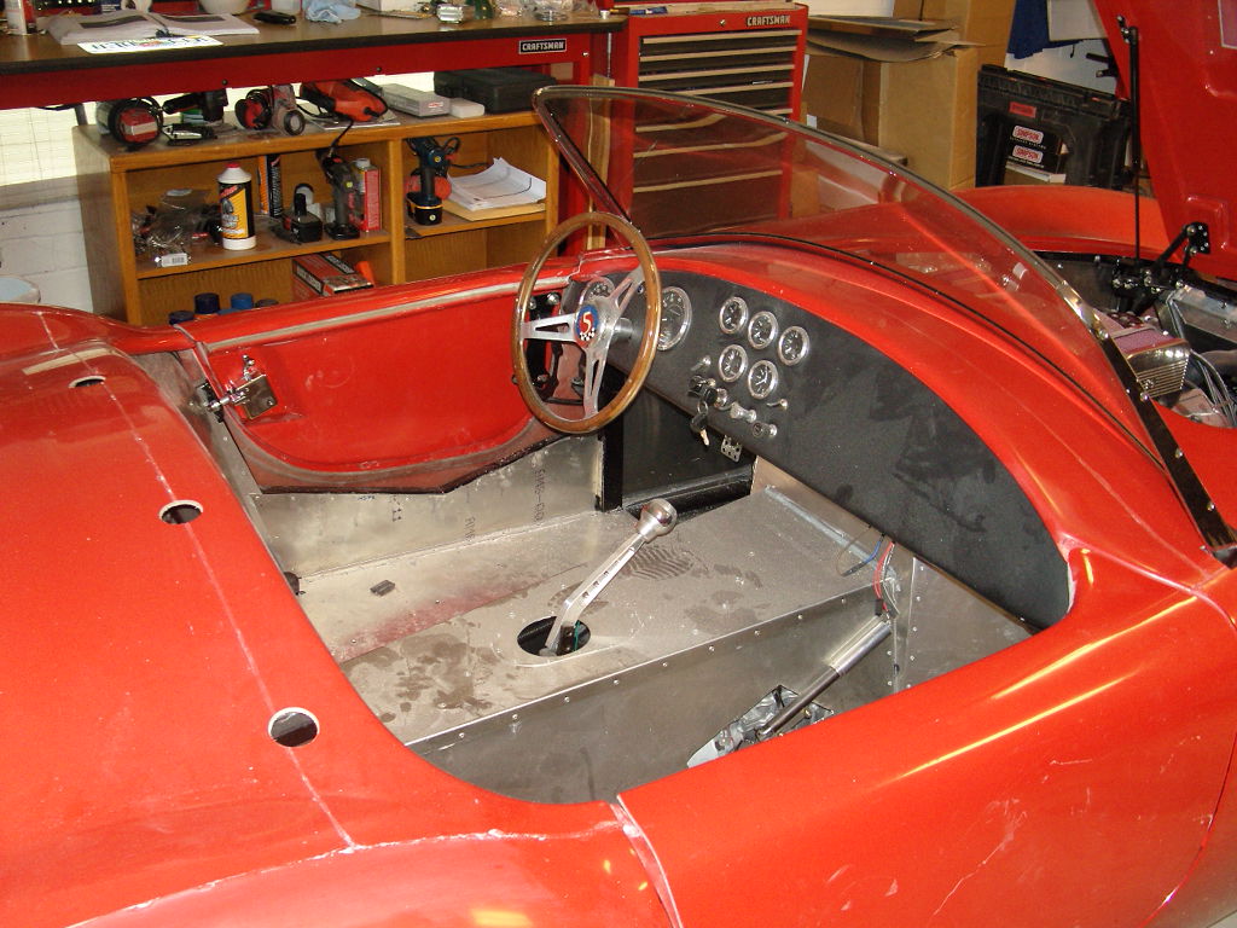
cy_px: 464
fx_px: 1358
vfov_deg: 37.7
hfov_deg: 49.0
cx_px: 618
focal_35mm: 38
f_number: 2.8
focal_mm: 7.8
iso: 200
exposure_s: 1/40
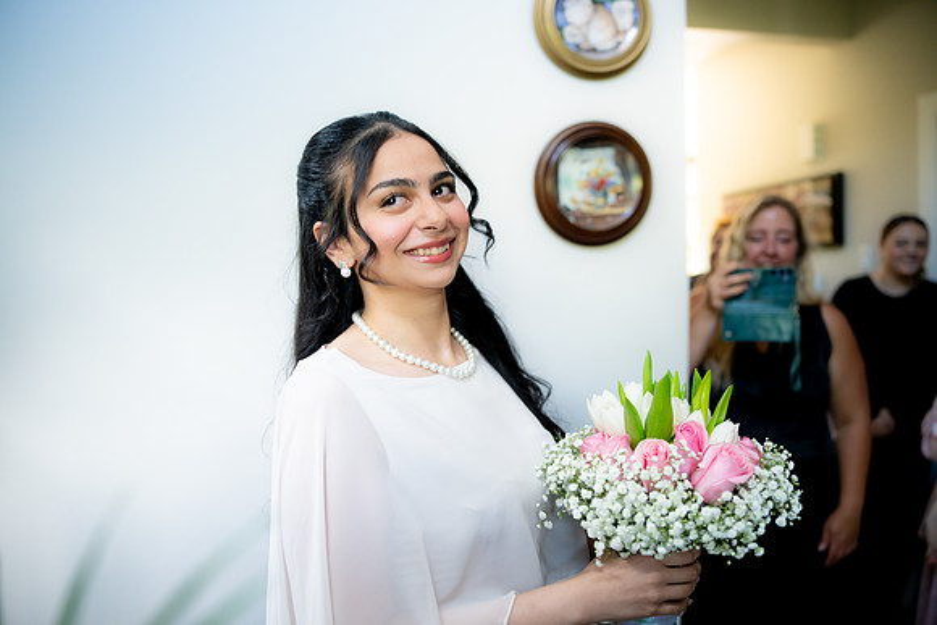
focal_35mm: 28
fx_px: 729
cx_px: 468
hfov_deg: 65.5
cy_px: 312
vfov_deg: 46.4
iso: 1250
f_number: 2
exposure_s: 1/250
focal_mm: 28
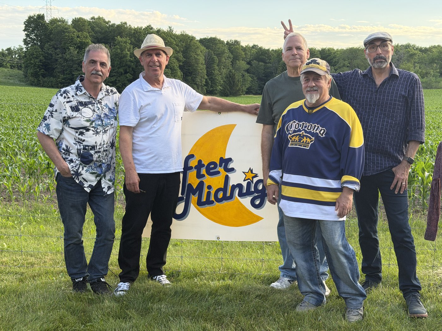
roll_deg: -0.7
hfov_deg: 39.7
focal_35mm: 48
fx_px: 613
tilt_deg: -7.1
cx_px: 221
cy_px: 166
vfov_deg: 30.3
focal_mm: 6.76
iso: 100
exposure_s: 1/631
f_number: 1.78
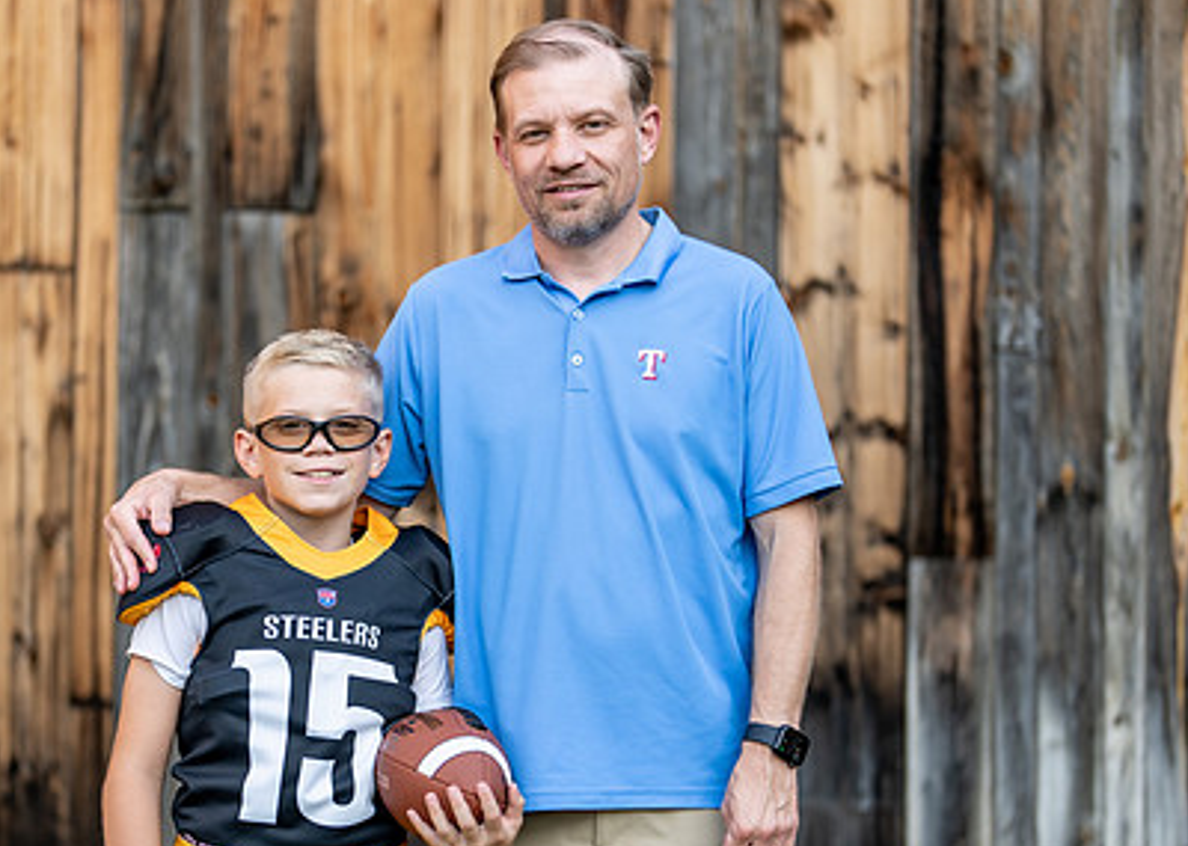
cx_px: 448
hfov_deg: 26.0
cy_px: 576
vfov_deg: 18.7
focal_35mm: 76
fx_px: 2562
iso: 100
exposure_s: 1/1600
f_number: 1.2
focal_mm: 50
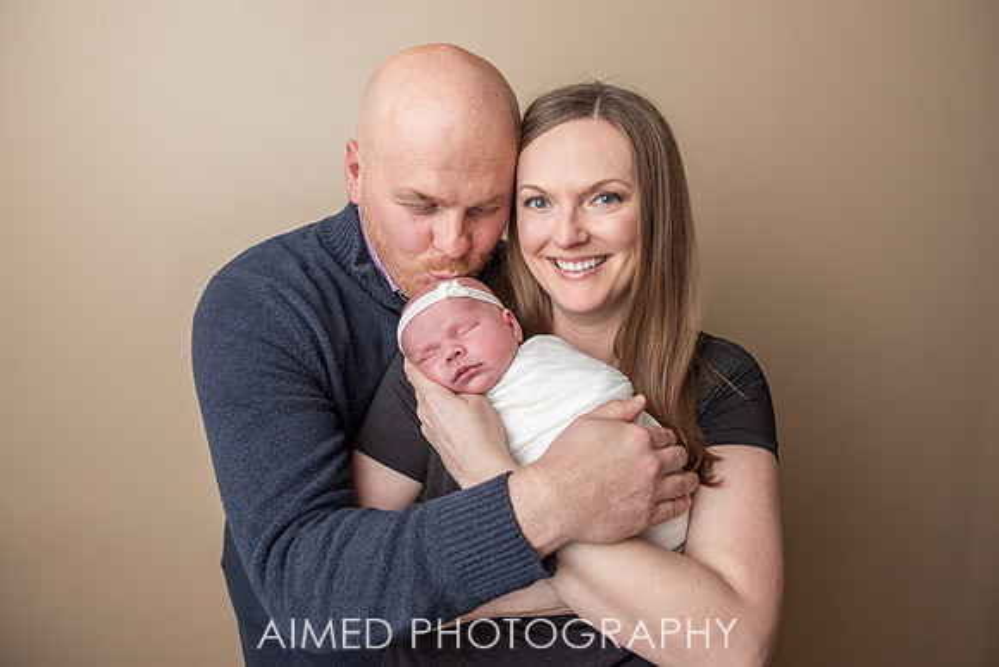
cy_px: 314
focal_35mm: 25
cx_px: 507
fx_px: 705
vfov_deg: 50.6
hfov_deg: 70.6
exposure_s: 1/200
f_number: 4.5
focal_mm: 24
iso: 800
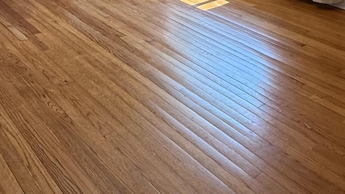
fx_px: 430
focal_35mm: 47
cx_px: 163
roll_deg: -1.2
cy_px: -72
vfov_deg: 22.3
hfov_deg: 43.7
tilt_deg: -9.3
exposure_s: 1/120
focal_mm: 2.22
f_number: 2.2
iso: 125
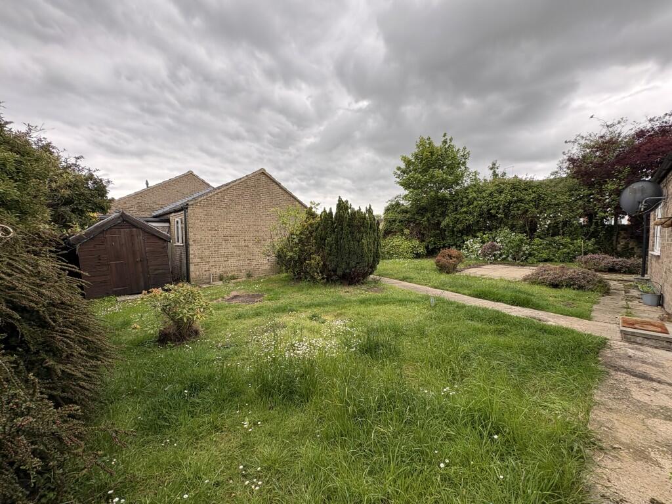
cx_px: 336
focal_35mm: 14
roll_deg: +0.5
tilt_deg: -3.6
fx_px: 272
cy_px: 252
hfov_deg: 102.1
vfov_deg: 85.7
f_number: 2.2
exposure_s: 1/279
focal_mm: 2.22
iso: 50
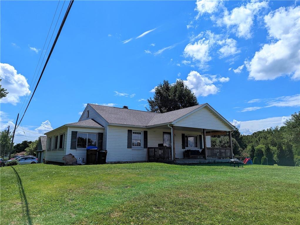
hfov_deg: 71.5
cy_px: 112
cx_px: 150
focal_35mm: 24
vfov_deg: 56.9
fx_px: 208
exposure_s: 1/4717
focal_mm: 6.81
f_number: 1.85
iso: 44
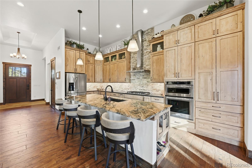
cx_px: 126
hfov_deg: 104.3
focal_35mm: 14
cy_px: 84
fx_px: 98
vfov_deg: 81.2
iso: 400
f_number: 8
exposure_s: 1/160
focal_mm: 14
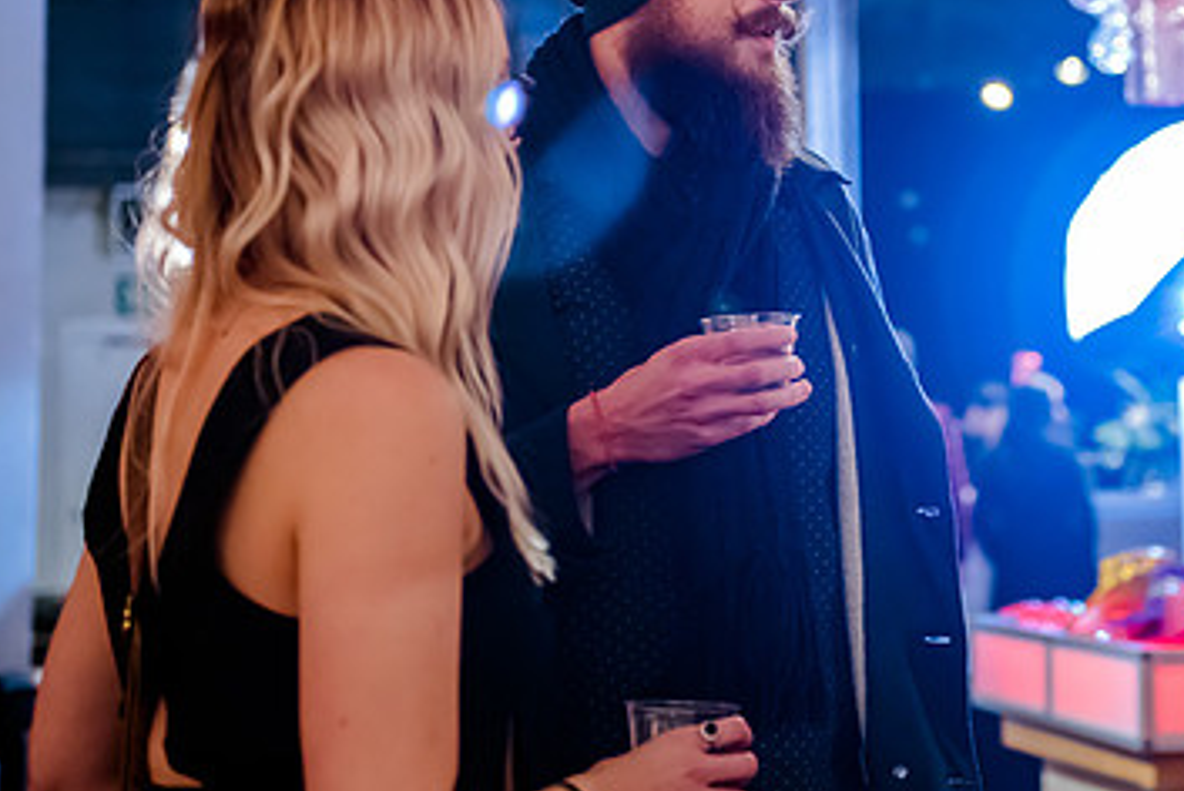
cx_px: 841
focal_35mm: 96
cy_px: 205
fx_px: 3160
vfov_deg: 14.2
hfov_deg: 21.1
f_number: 2.8
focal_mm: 56
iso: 3200
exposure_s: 1/60
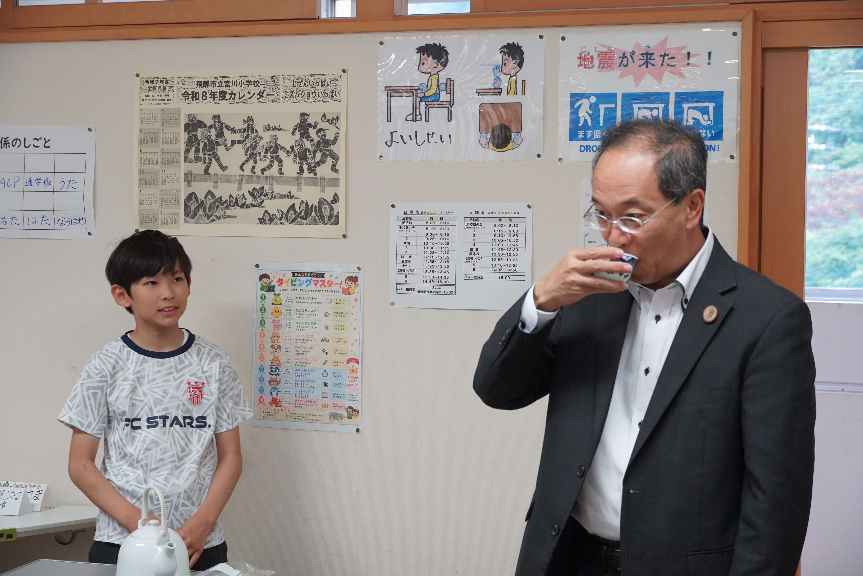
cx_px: 432
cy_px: 288
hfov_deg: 30.5
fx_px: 1583
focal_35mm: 66
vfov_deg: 20.6
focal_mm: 44
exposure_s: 1/160
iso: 1600
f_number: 5
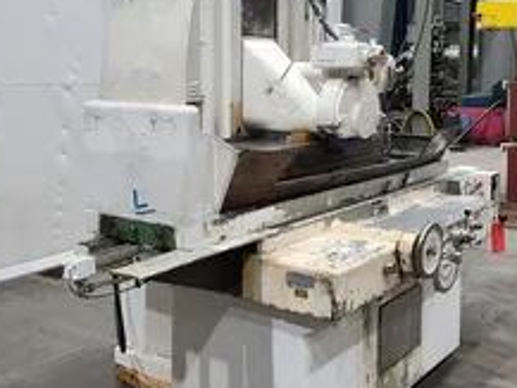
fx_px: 687
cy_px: 150
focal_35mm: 46
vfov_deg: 31.4
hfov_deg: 41.1
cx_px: 291
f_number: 1.8
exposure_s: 1/39
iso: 160
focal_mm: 7
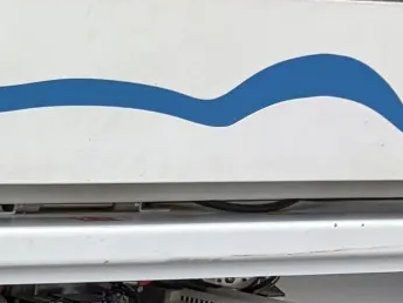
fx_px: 1688
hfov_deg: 11.1
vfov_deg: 9.7
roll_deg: -1.9
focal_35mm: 145
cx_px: -620
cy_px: 550
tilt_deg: -19.2
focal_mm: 5.96
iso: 125
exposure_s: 1/95
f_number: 1.6
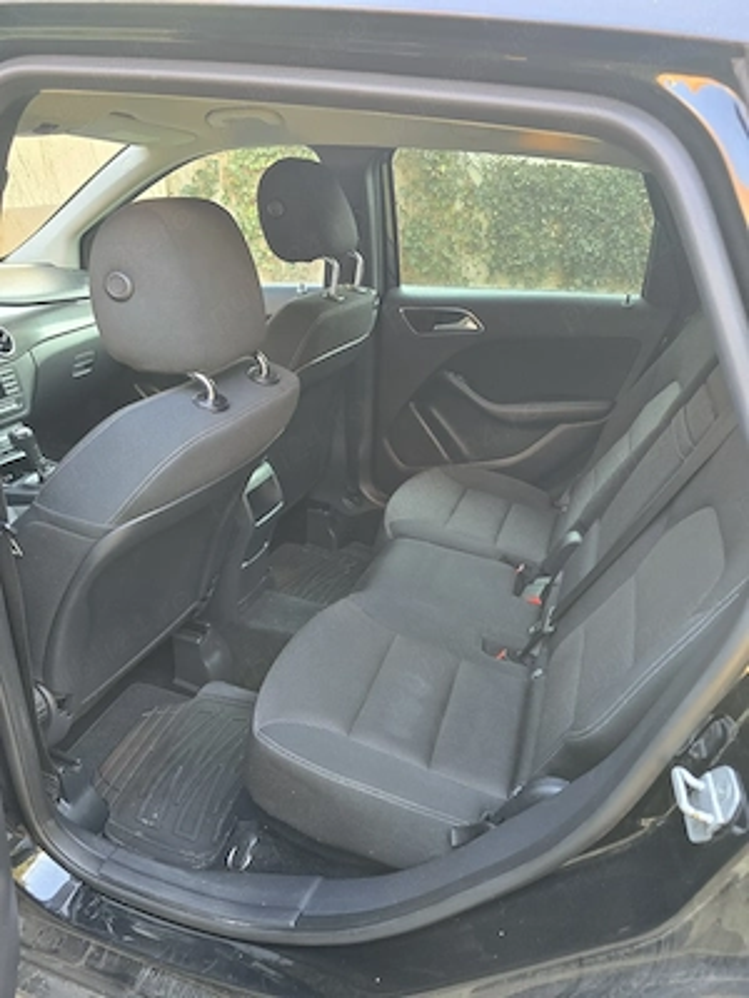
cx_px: 374
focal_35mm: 23
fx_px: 664
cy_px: 499
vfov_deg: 73.9
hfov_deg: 58.9
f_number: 1.7
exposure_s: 1/100
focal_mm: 6.3
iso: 200
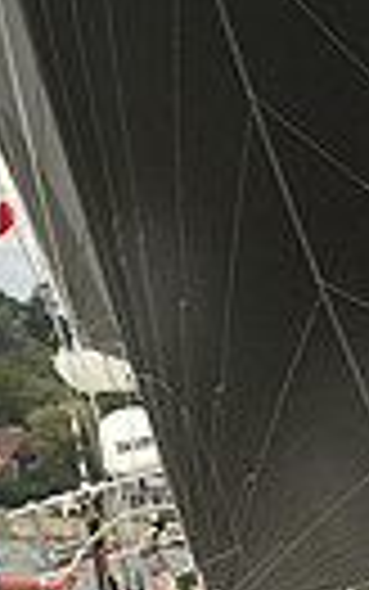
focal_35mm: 766
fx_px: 12312
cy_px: 534
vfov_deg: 2.7
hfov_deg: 1.7
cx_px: 216
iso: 250
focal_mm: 170
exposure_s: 1/800
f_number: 9
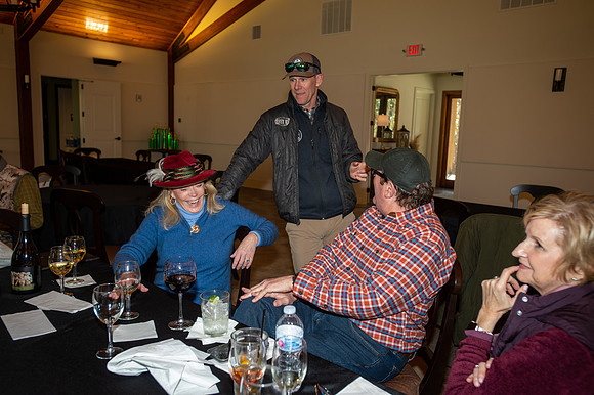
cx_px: 297
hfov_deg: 62.0
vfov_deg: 43.6
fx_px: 495
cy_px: 198
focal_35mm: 30
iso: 400
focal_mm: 30
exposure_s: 1/125
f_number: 4.5
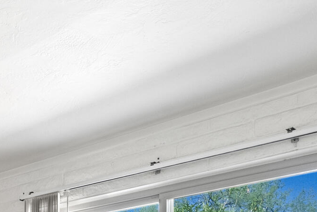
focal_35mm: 60
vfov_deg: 18.9
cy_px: 348
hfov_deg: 28.7
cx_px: -69
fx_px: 528
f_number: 8
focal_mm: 16
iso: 400
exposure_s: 1/80
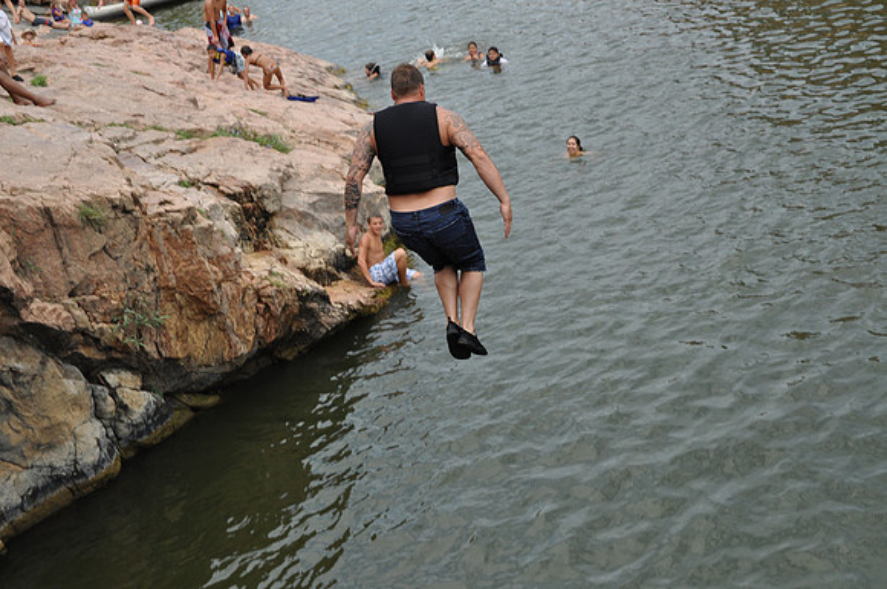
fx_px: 1402
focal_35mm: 57
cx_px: 444
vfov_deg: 23.7
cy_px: 294
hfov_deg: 35.1
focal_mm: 38
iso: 400
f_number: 6.3
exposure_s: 1/1600
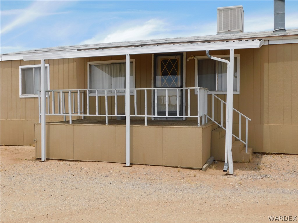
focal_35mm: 40
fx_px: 344
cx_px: 149
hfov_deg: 46.8
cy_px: 112
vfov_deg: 36.0
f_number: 3.6
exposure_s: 1/1000
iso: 125
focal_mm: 7.1
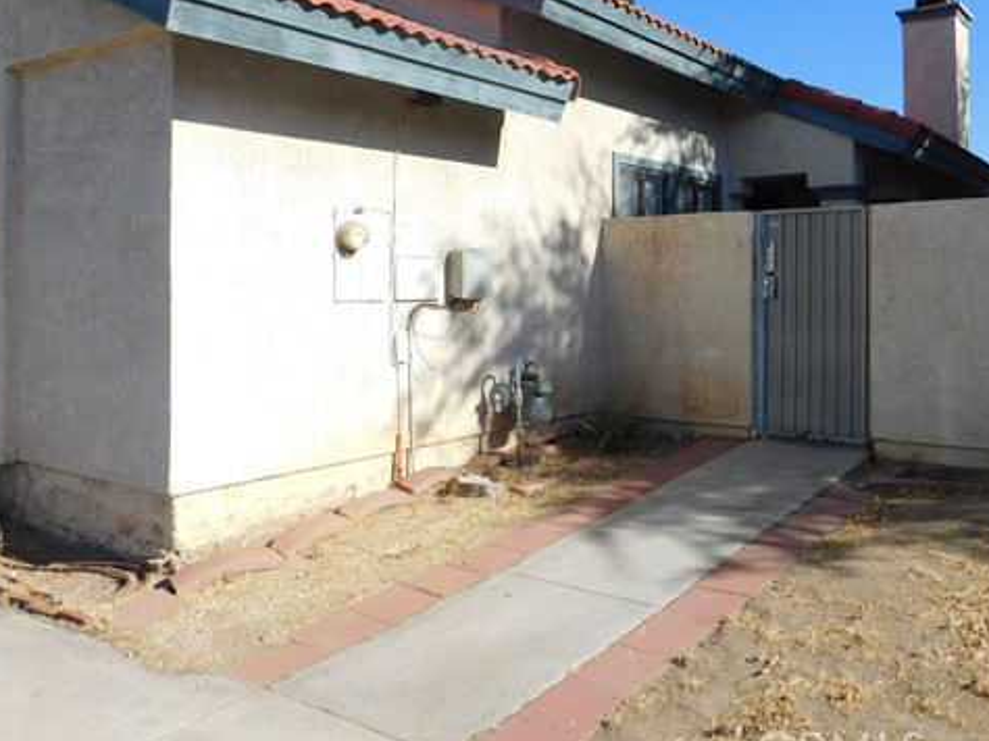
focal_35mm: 31
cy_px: 281
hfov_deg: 57.3
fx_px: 885
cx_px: 645
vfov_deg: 45.1
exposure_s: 1/500
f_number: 6
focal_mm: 4
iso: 125
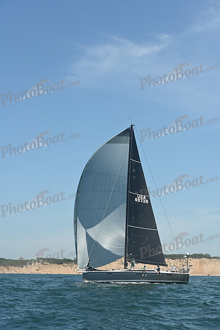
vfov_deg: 28.8
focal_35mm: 70
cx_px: 110
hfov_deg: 19.5
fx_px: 641
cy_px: 165
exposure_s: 1/1000
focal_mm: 70
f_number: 8
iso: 320
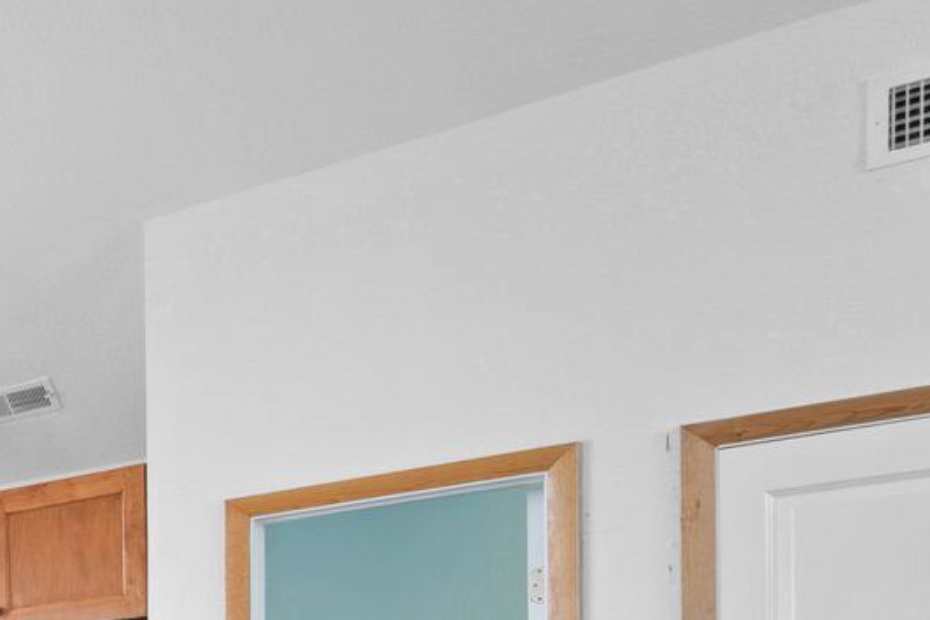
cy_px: 877
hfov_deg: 22.2
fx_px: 1395
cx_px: -736
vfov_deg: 21.7
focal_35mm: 54
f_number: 8
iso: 100
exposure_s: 1/10
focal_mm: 14
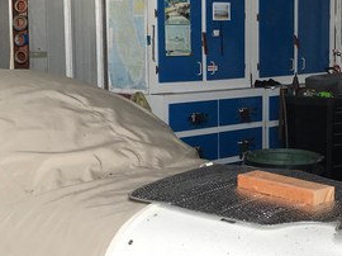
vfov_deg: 17.7
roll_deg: +0.1
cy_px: 144
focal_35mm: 83
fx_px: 819
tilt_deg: -7.9
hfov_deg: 23.4
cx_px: 234
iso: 32
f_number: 1.8
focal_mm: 3.99
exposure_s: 1/120
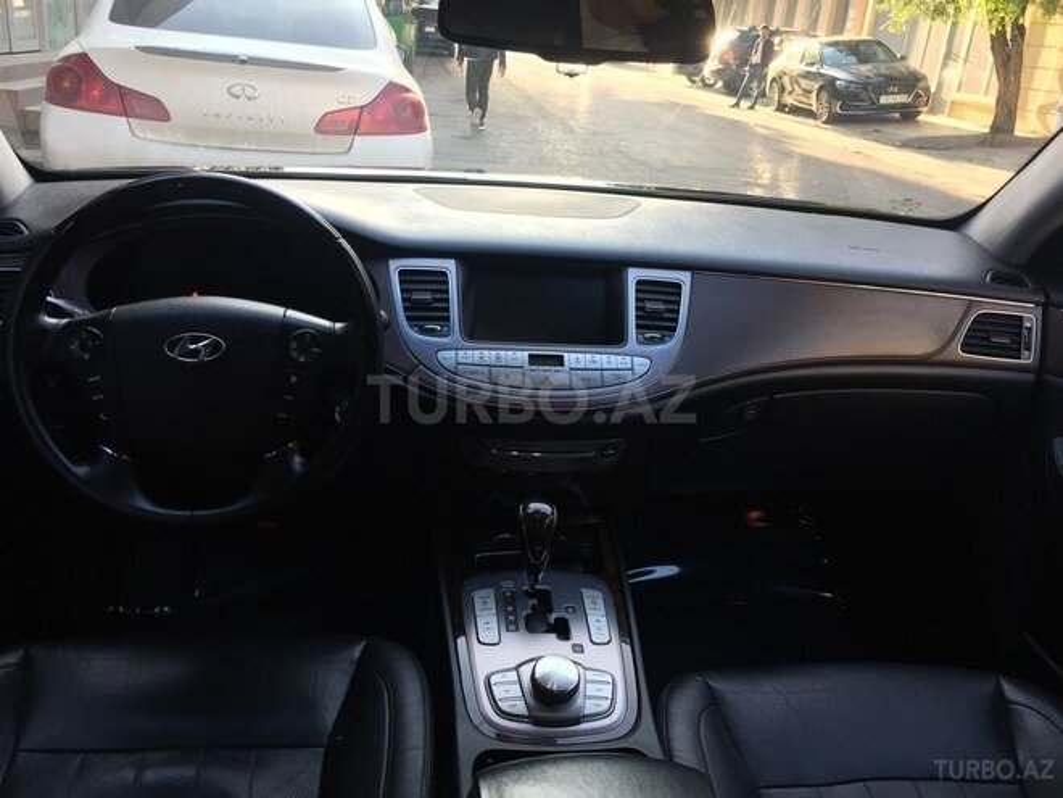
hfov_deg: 61.7
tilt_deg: -23.0
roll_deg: -5.6
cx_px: 532
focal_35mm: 29
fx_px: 891
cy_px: 399
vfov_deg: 48.2
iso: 50
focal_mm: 4.15
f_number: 2.2
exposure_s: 1/100
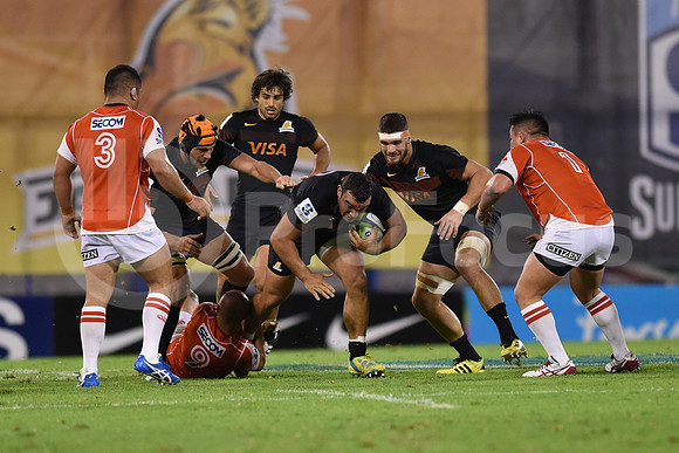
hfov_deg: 6.9
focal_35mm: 300
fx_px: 5659
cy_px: 226
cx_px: 340
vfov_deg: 4.6
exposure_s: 1/800
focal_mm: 300
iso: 2000
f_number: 2.8
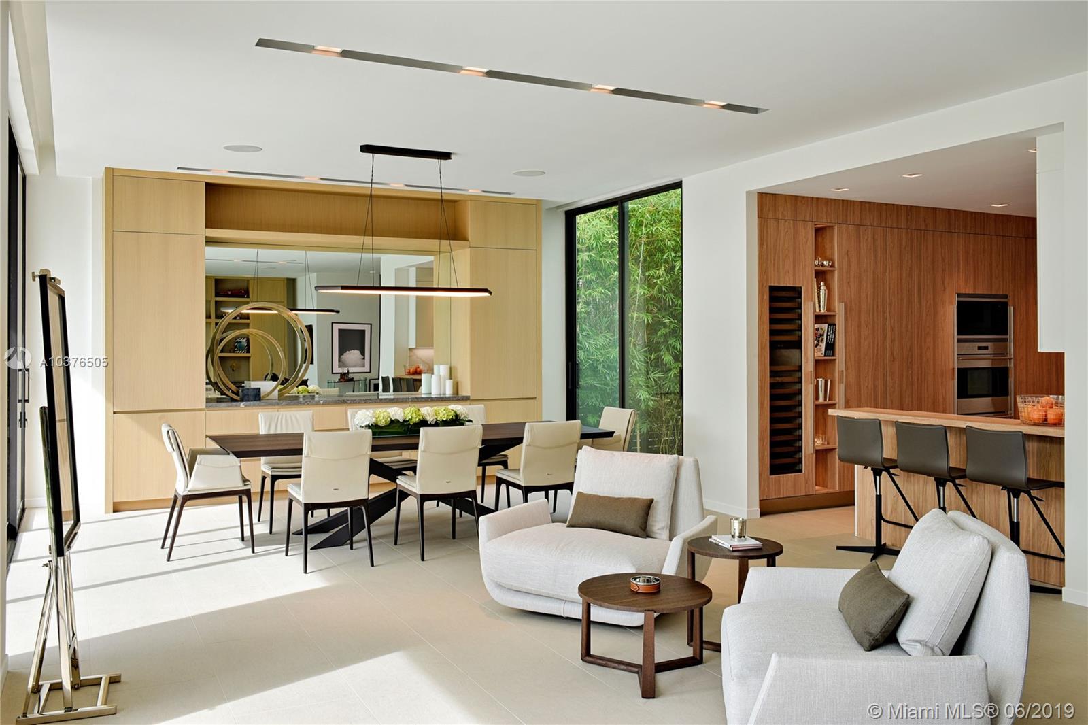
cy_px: 362
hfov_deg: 58.7
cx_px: 544
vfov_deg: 41.1
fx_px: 967
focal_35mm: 32
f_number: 16
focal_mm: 32
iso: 200
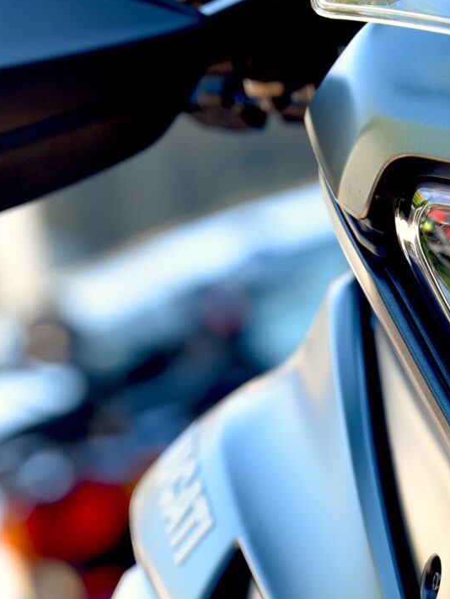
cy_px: 729
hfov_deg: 6.1
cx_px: 487
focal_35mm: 242
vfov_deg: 8.1
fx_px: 4195
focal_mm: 70
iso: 100
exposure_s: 1/60
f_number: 3.5
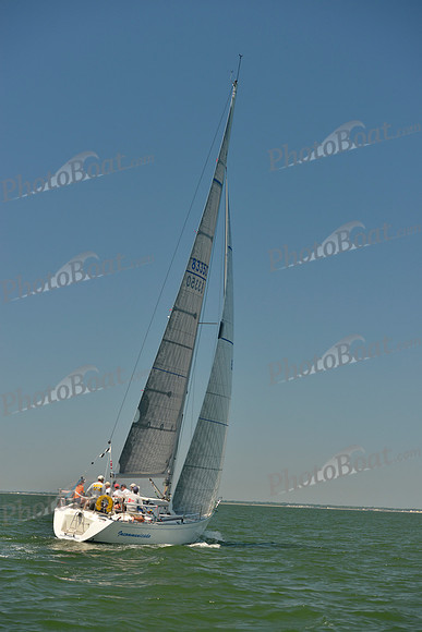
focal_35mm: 70
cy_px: 316
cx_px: 211
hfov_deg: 19.5
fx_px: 1230
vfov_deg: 28.8
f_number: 5.6
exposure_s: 1/640
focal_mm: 70
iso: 200
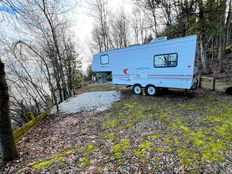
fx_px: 101
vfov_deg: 81.5
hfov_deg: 97.6
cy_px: 95
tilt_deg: -9.4
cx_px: 131
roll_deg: +0.2
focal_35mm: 15
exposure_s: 1/192
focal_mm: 1.57
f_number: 1.8
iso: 32
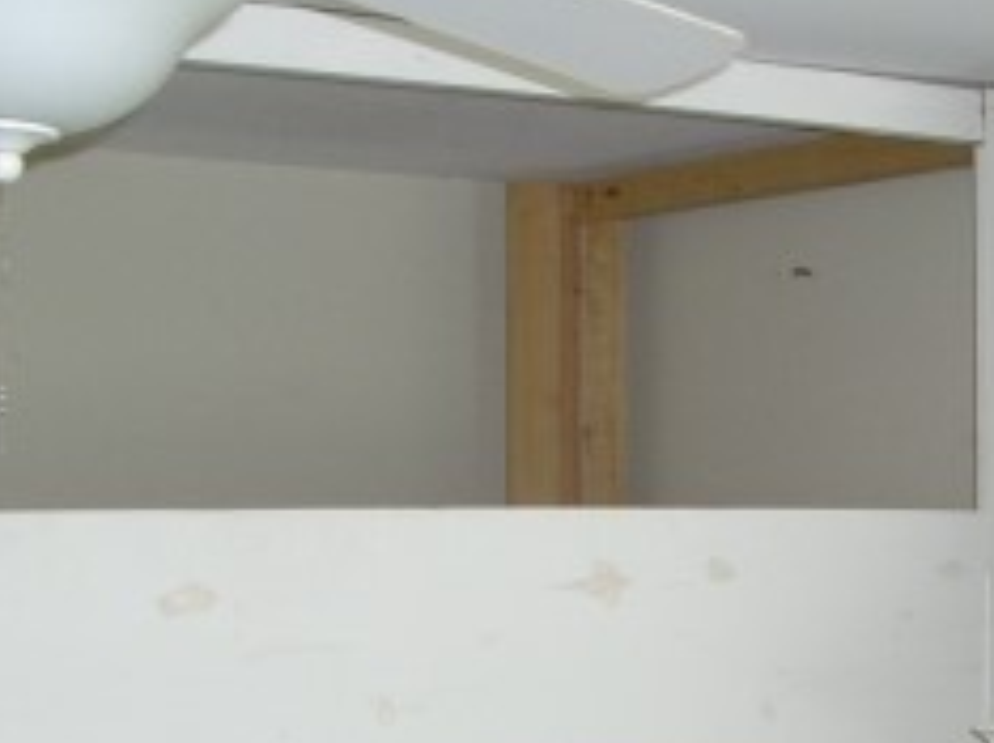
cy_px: 794
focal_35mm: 104
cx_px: 845
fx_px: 2983
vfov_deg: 13.9
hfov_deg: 18.7
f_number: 2.7
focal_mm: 6.2
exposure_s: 1/60
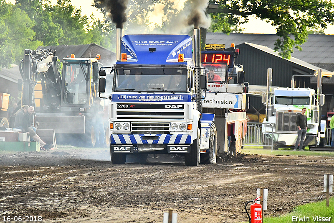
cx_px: 167
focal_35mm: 360
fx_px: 3339
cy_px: 112
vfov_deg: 3.8
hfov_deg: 5.7
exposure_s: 1/2000
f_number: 5.6
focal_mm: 240
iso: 1600
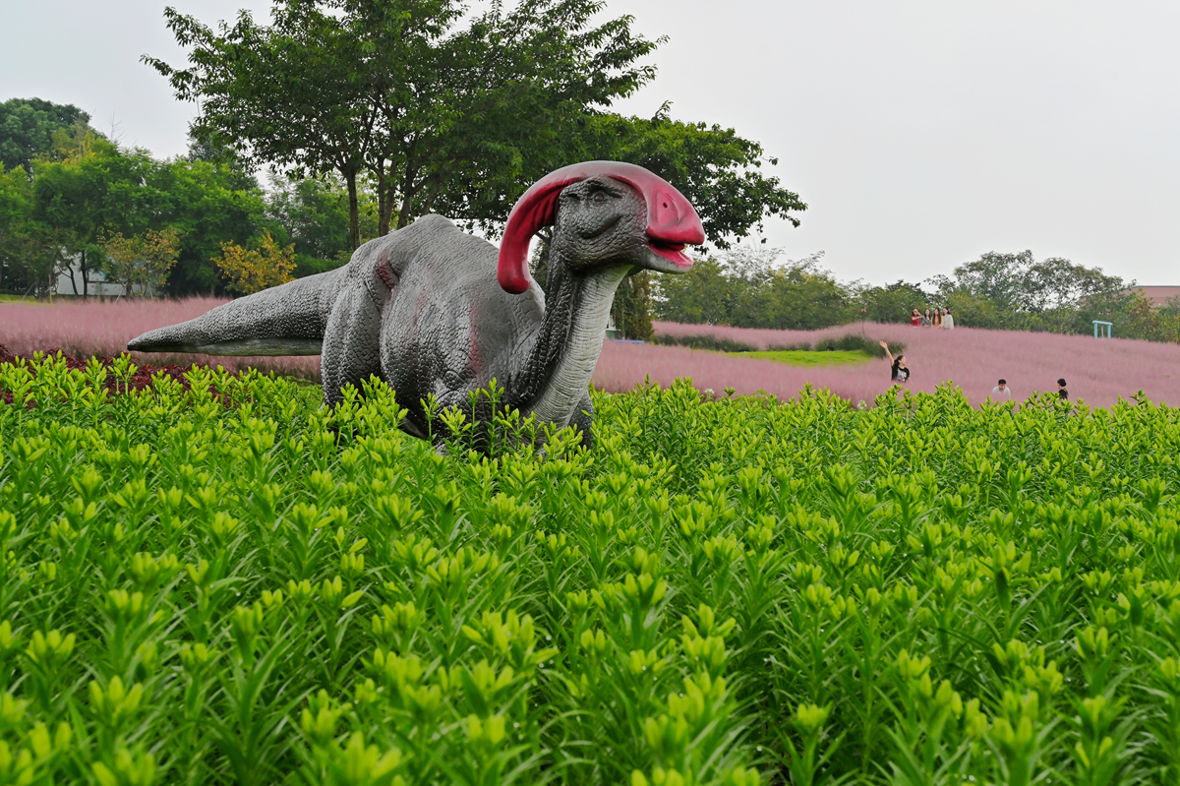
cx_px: 590
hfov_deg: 34.5
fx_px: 1900
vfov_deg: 23.4
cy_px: 393
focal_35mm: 58
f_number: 8
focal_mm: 58
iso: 160
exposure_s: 1/100
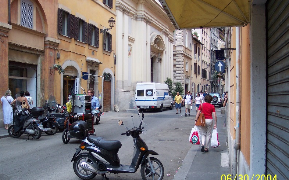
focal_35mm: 41
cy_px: 96
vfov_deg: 31.2
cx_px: 145
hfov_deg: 48.2
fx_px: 323
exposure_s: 1/350
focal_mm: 8
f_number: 2.8
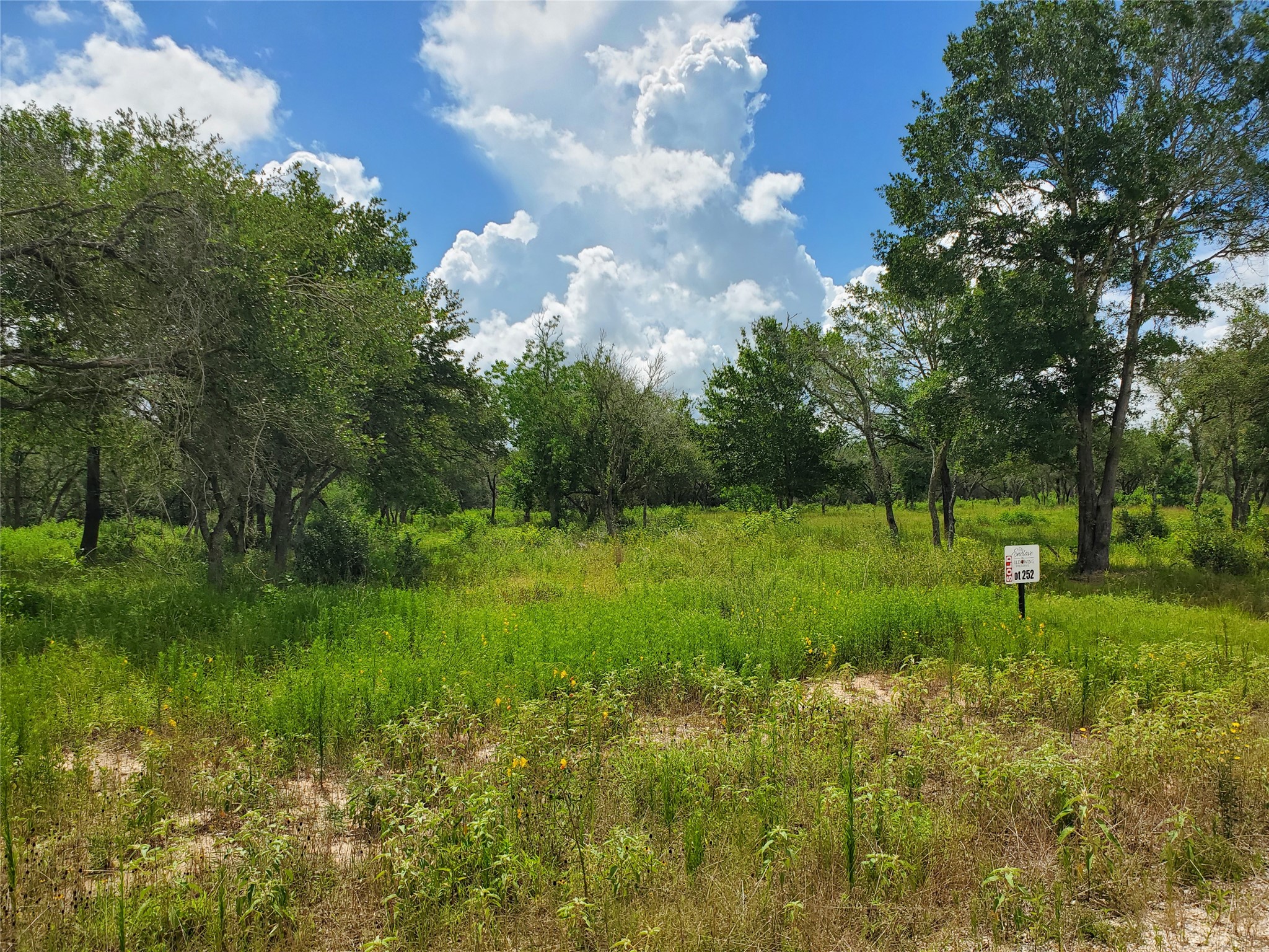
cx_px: 634
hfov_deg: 67.3
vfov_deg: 53.1
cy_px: 476
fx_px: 953
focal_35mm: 26
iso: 50
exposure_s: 1/2032
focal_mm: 4.3
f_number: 2.4
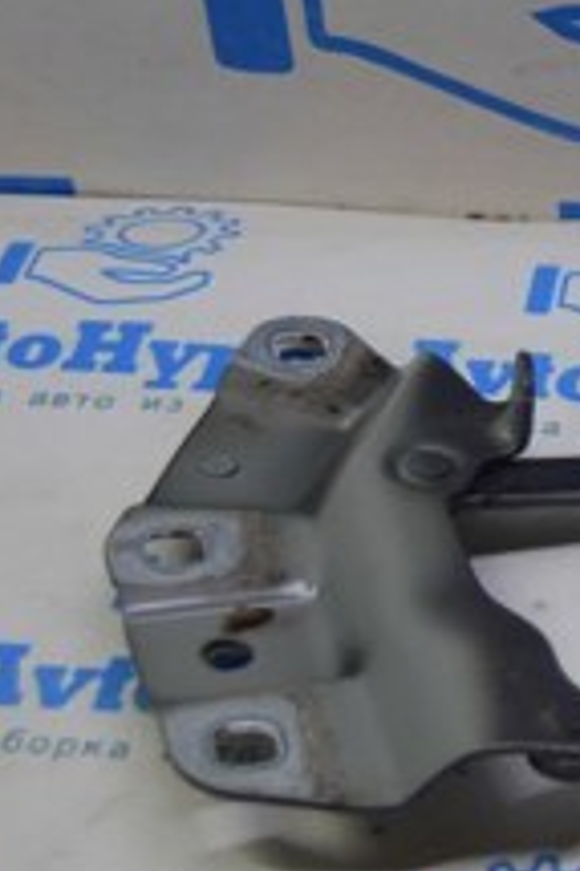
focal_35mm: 116
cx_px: 1123
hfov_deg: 10.9
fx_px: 2808
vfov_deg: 17.6
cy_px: 367
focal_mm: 26
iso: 400
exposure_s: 1/80
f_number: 4.5
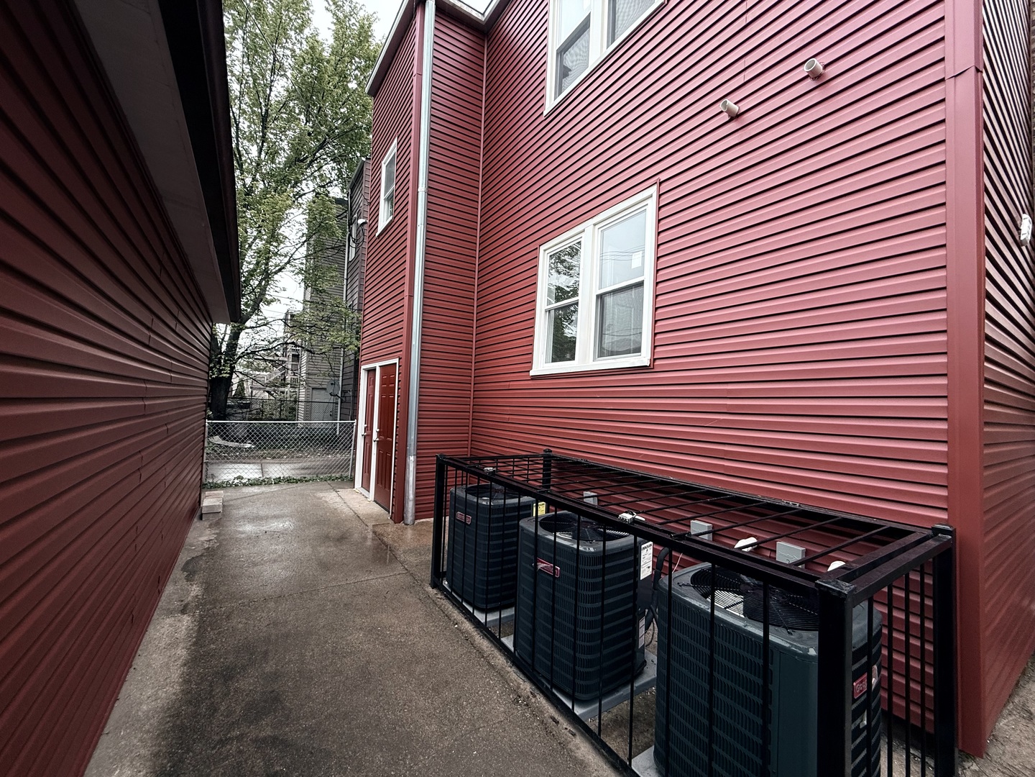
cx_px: 518
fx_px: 419
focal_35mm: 14
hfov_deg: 102.1
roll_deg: -2.1
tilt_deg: +2.7
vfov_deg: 85.7
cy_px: 388
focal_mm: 2.22
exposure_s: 1/99
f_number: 2.2
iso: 125
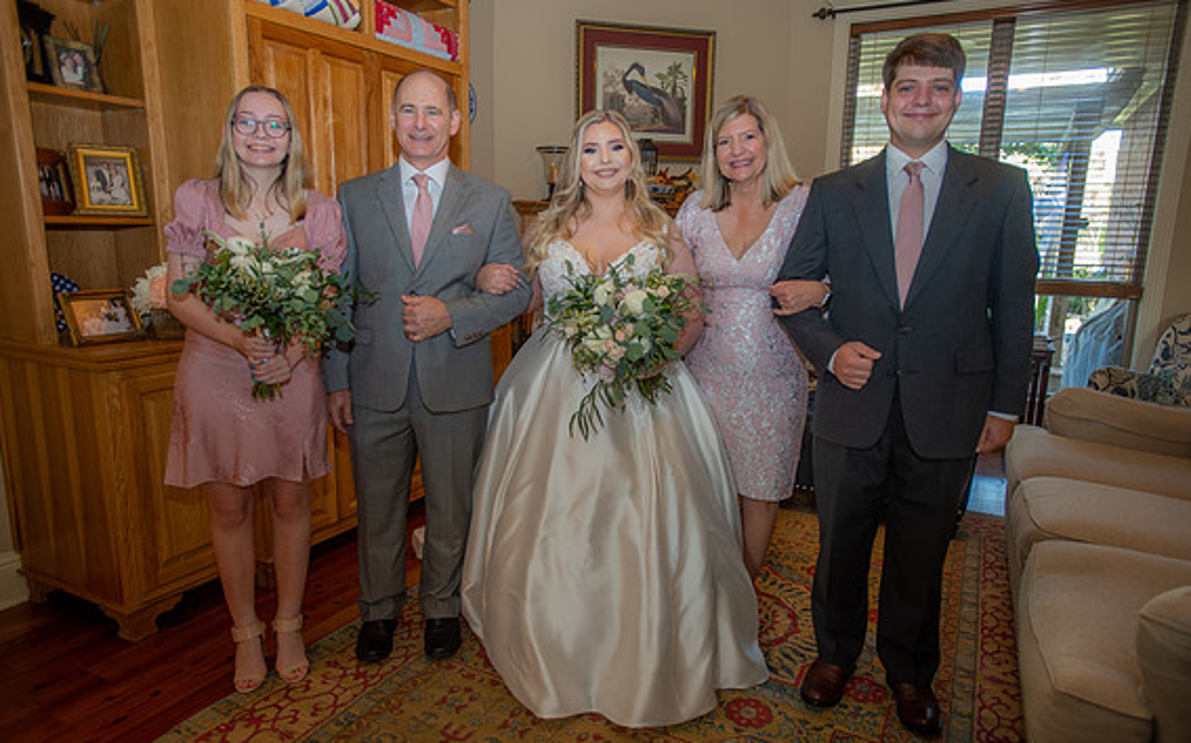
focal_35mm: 25
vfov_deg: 49.2
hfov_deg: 72.6
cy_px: 380
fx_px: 811
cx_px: 588
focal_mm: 24
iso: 640
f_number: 2.8
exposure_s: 1/60
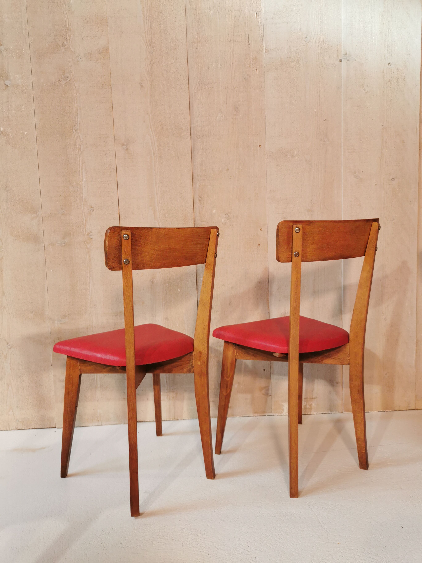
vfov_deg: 65.3
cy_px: 282
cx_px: 211
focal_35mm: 27
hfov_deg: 51.4
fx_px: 439
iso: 125
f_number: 1.8
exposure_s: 1/100
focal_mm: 5.58
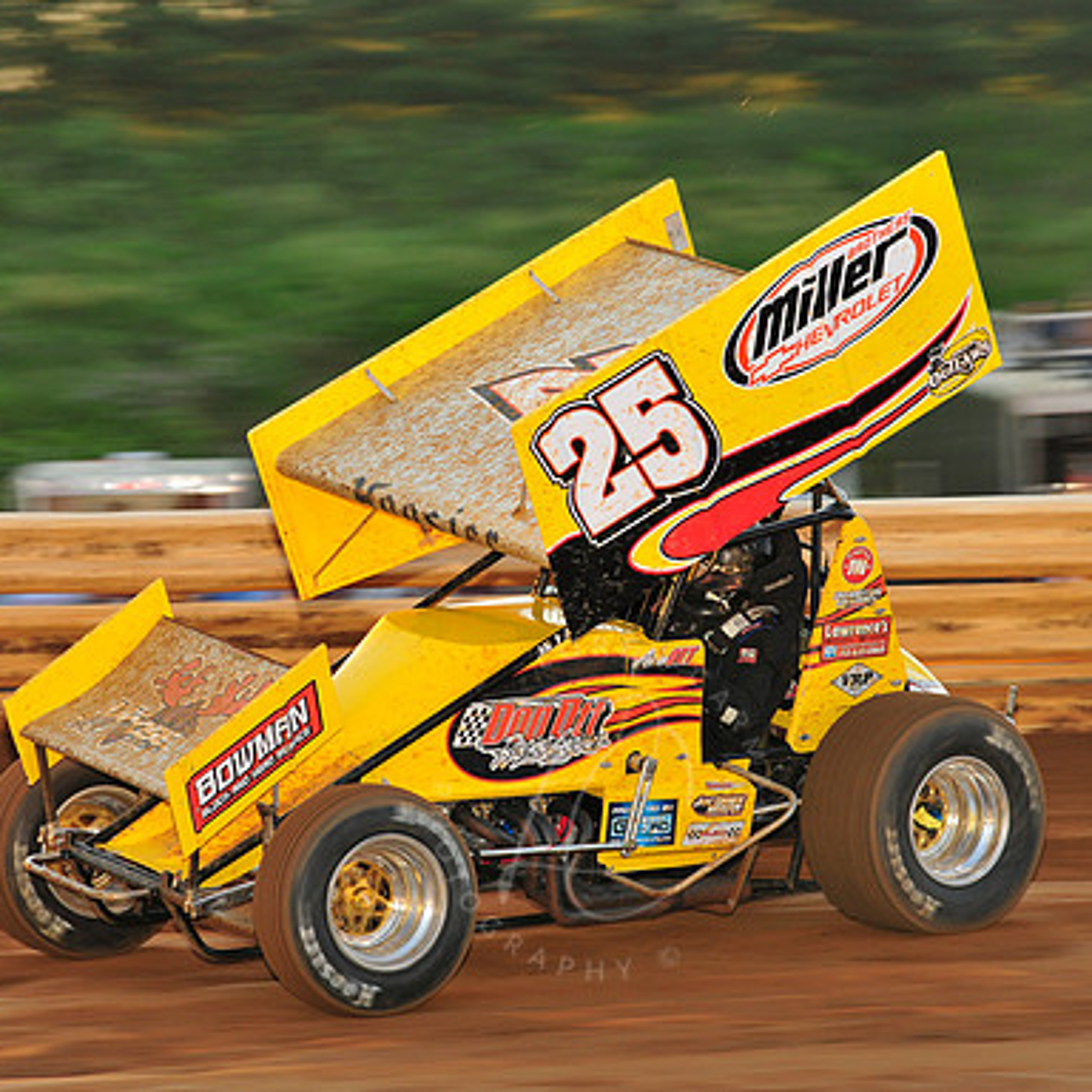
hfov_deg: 8.8
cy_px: 546
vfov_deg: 8.8
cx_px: 600
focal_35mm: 199
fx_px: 7102
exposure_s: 1/320
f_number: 7.1
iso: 800
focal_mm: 155
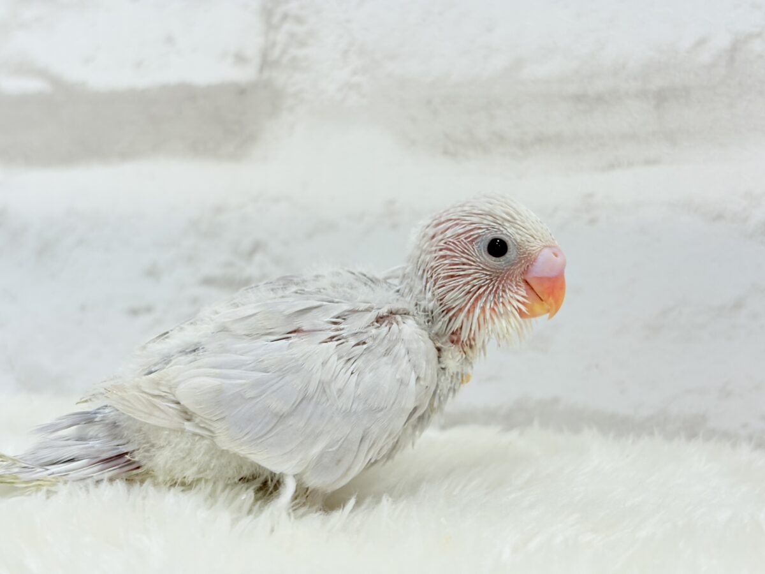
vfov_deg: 28.0
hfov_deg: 36.8
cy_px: 287
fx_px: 1149
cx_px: 382
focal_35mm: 52
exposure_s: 1/100
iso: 64
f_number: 1.6
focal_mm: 5.96
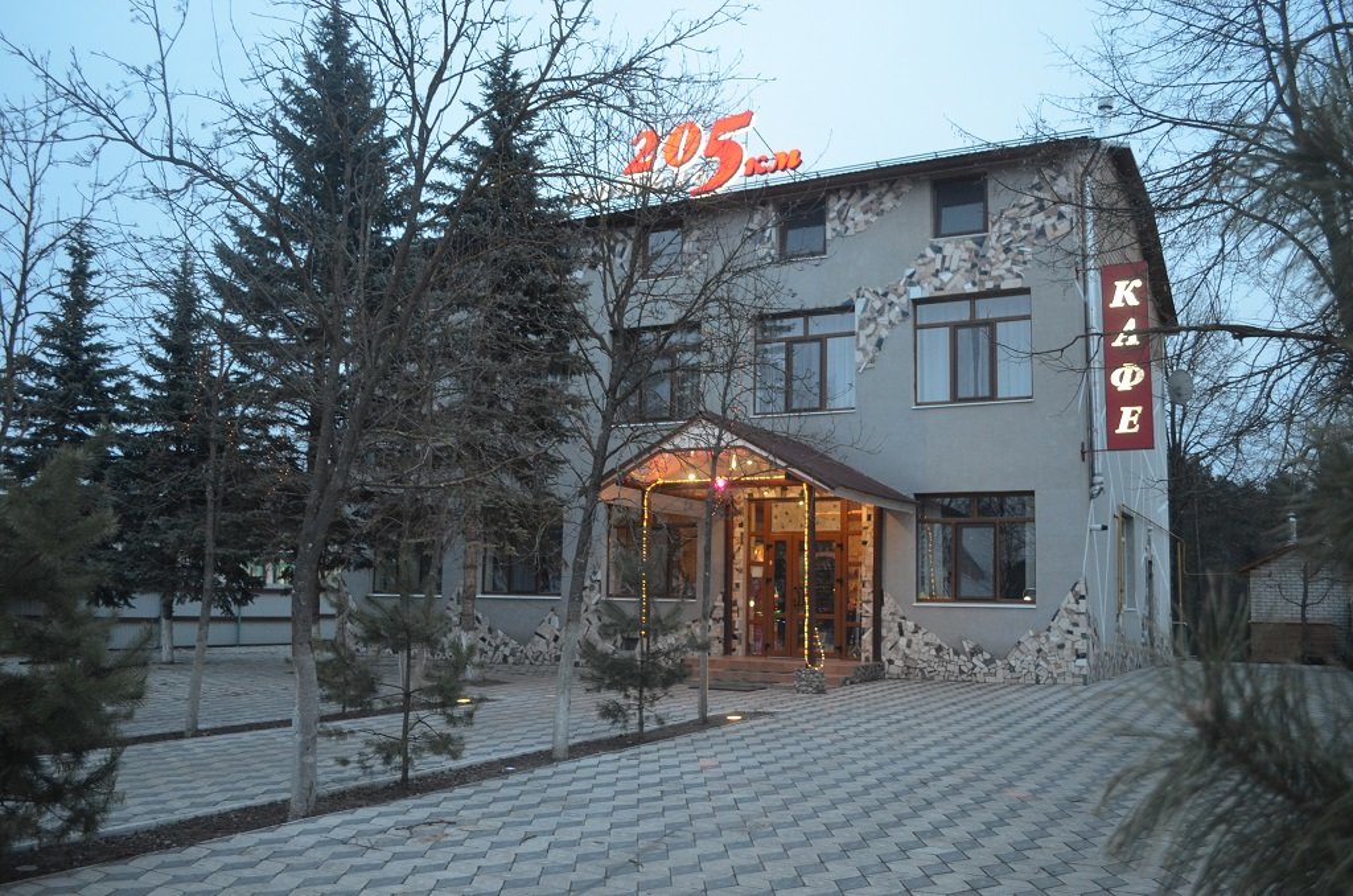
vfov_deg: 43.4
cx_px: 676
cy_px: 448
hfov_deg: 62.0
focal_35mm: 30
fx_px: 1125
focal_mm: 20
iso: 1250
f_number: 3.8
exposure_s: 1/30
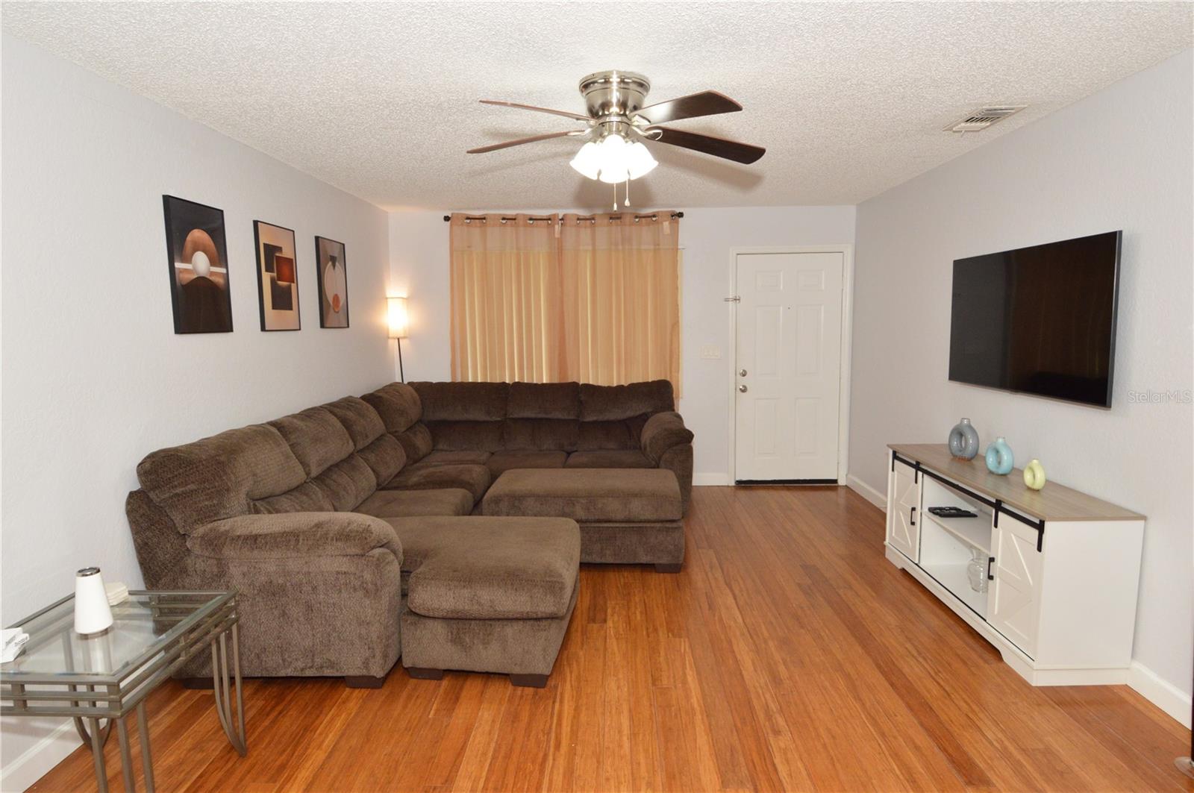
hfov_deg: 90.1
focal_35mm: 18
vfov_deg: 67.3
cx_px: 597
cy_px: 396
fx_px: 596
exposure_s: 1/50
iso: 800
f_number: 8
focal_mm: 12
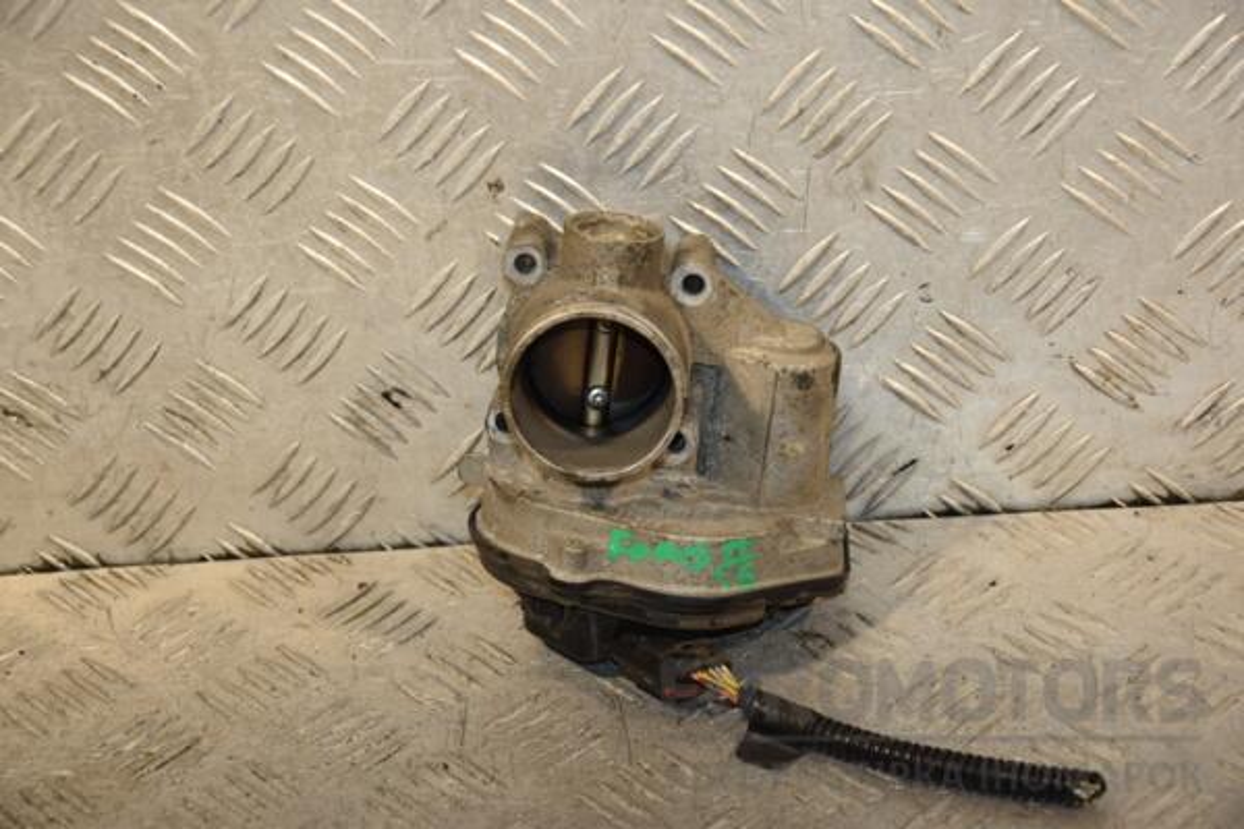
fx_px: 3421
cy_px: 414
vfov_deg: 13.8
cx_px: 622
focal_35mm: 99
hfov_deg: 20.6
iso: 800
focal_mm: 66
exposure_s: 1/160
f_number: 5.3
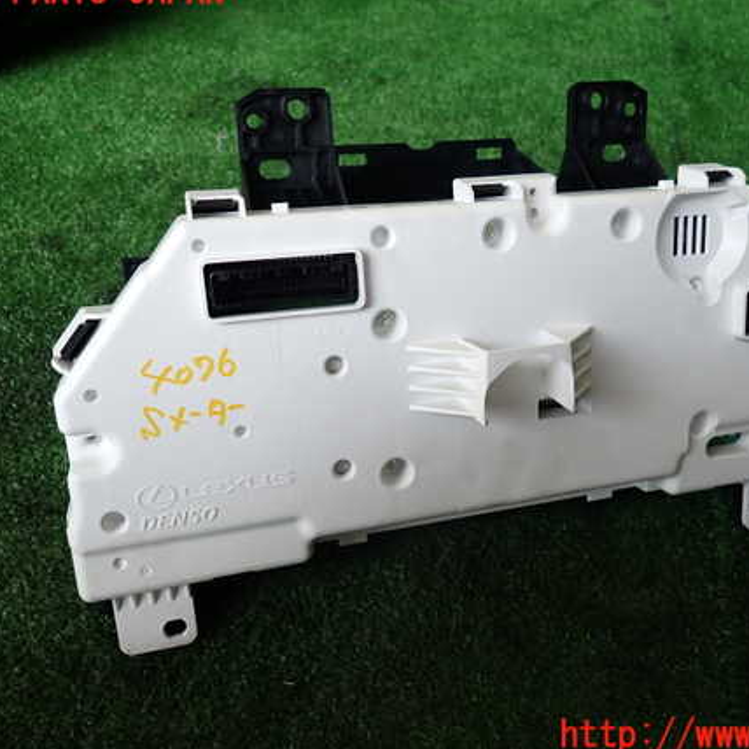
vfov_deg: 52.5
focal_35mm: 31
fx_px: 759
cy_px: 364
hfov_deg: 52.3
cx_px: 430
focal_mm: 4.5
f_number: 2
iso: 100
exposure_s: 1/160
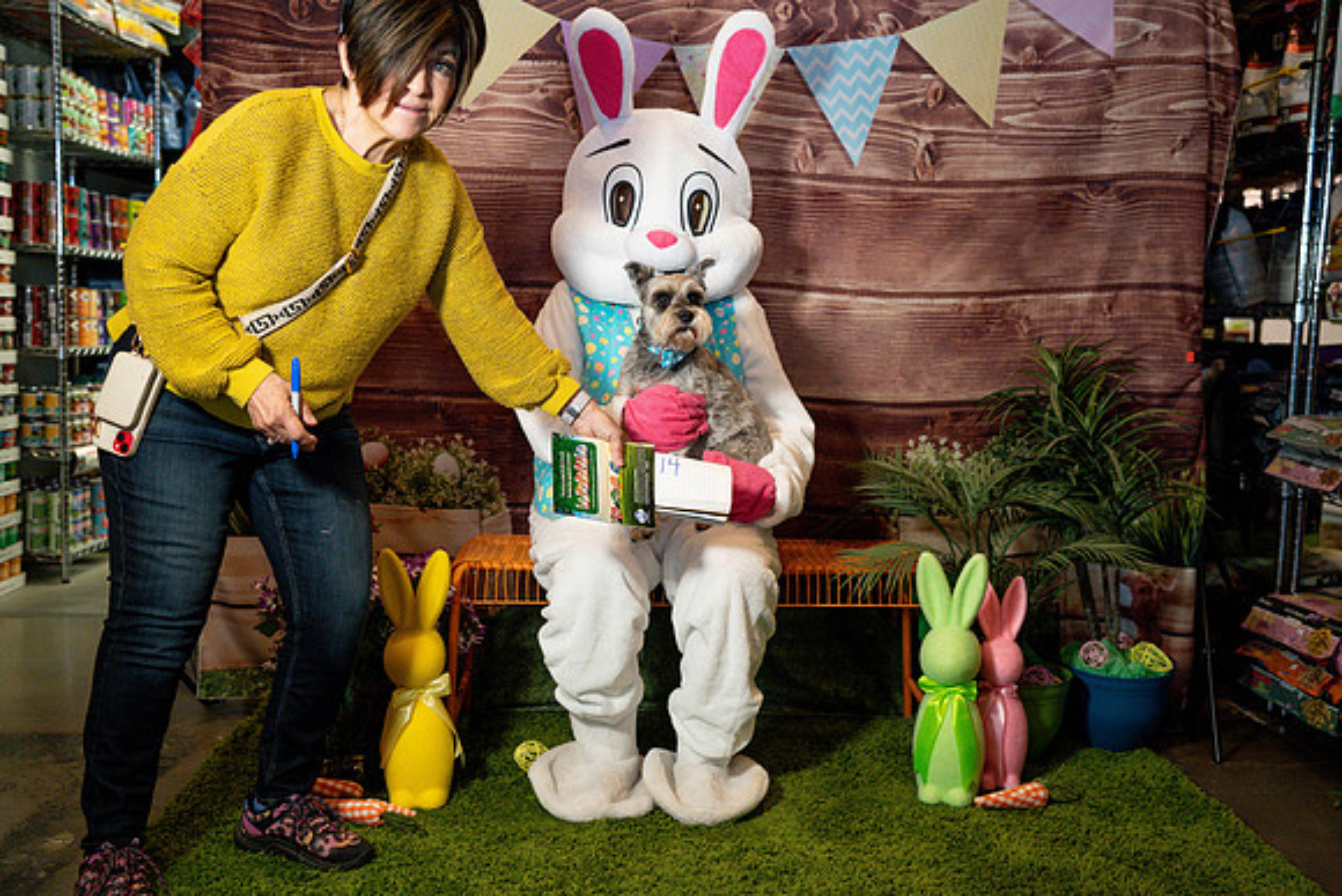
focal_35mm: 36
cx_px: 671
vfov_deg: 36.9
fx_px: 1342
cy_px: 448
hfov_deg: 53.1
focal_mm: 36
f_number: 2.8
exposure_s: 1/500
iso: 5000
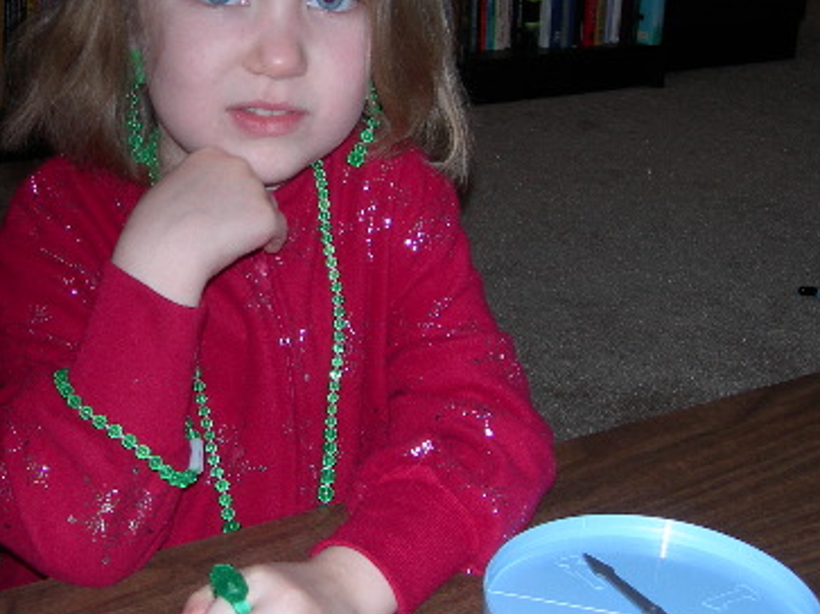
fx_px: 1587
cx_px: 206
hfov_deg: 28.6
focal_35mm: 67
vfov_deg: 21.7
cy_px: 154
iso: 50
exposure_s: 1/60.1
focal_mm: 7.8
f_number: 2.8
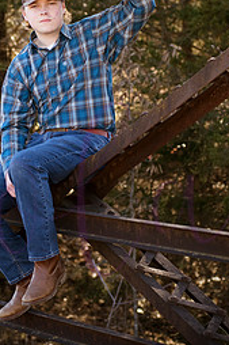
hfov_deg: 9.6
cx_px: 50
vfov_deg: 14.4
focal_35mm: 142
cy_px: 122
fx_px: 1357
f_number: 4.5
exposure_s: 1/800
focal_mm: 80
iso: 800
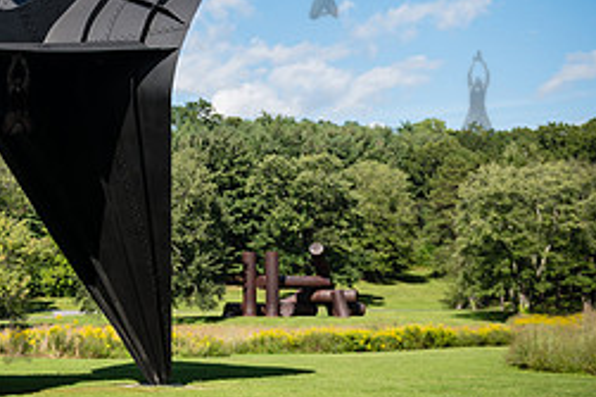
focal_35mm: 85
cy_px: 150
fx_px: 1406
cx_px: 47
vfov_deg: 16.0
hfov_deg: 23.2
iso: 100
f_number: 2.8
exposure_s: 1/1600
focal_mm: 32
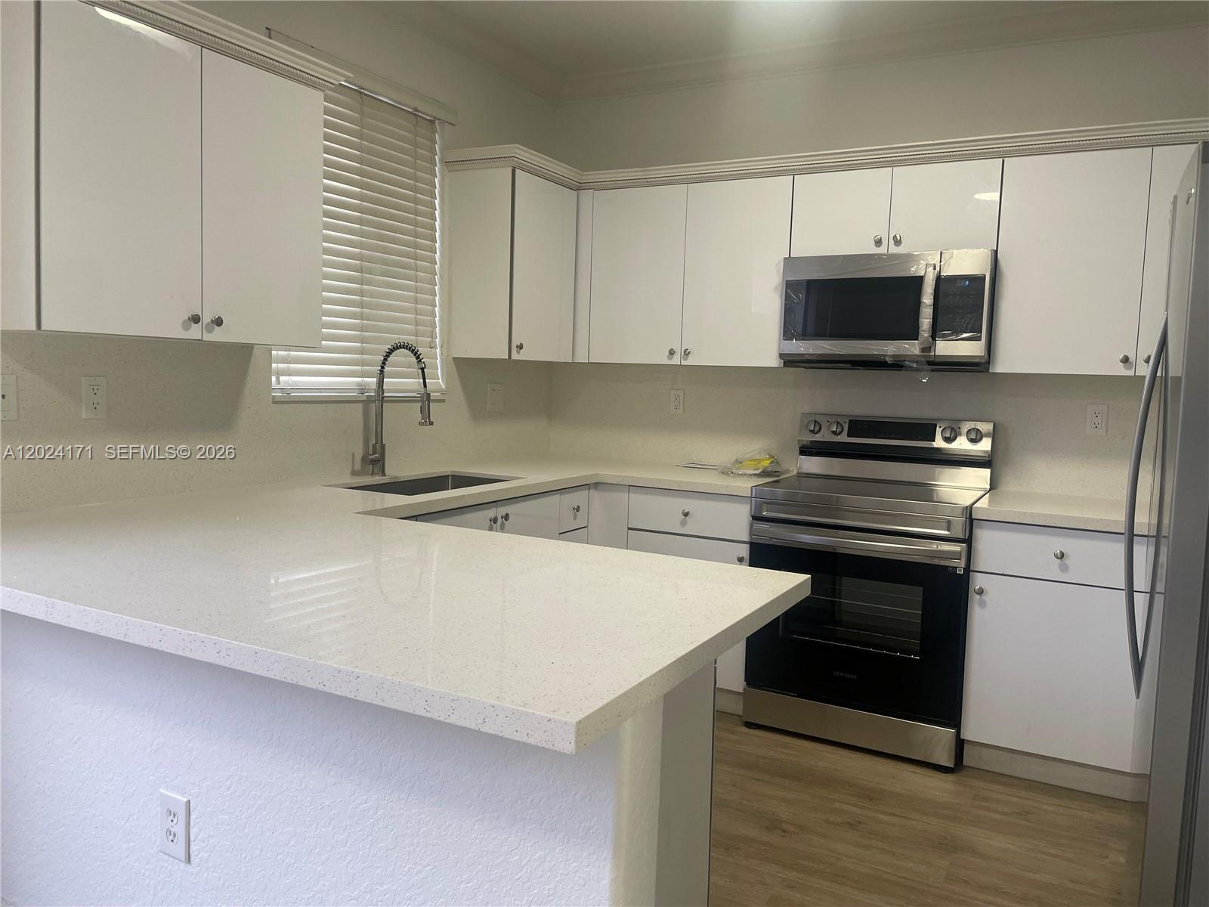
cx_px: 604
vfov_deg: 53.1
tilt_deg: -5.0
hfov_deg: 67.3
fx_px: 908
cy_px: 454
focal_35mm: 26
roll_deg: -1.3
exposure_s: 1/60
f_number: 1.6
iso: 64
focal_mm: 4.2
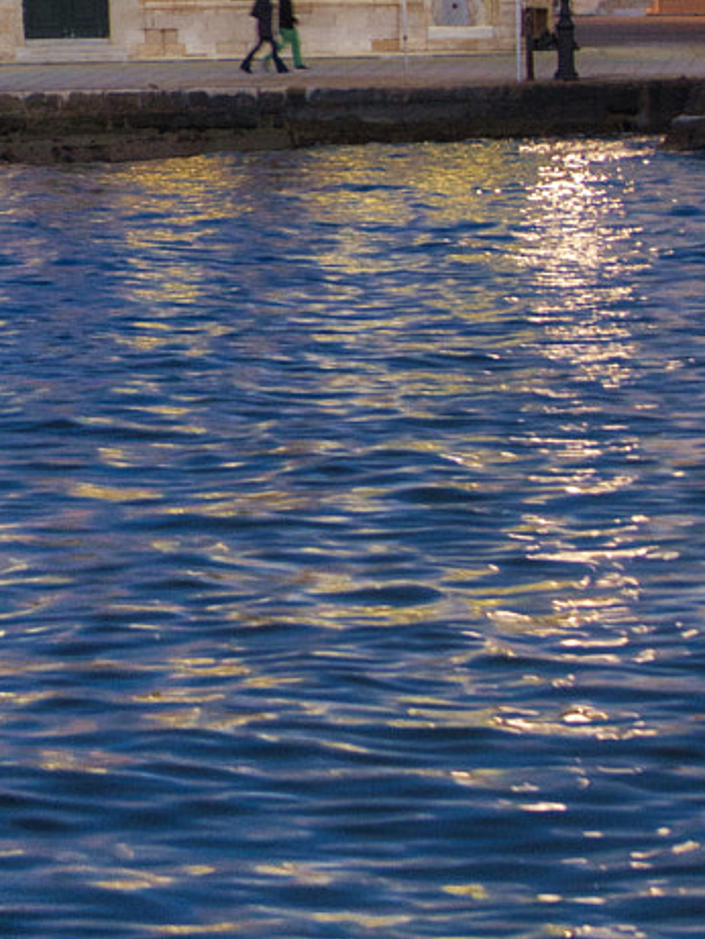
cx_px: -528
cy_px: -140
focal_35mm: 276
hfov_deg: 5.3
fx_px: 7482
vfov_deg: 7.1
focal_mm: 55
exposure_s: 1/13
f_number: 4.5
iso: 1000
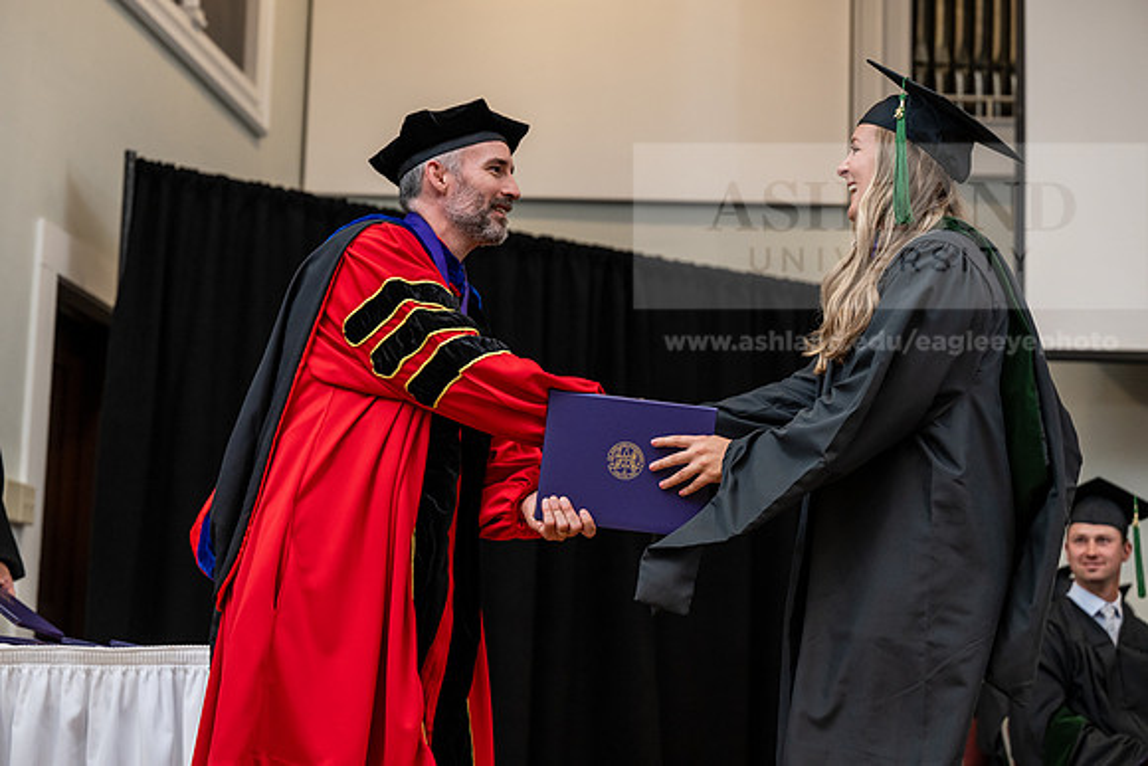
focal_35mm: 77
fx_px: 2456
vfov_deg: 17.7
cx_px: 574
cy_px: 383
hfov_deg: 26.3
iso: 1600
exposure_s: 1/200
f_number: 3.5
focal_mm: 77
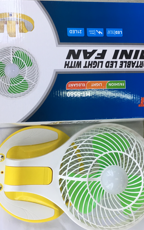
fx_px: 264
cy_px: 114
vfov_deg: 47.2
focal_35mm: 42
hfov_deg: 30.5
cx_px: 63
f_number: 2.2
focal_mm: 4.15
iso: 40
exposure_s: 1/33
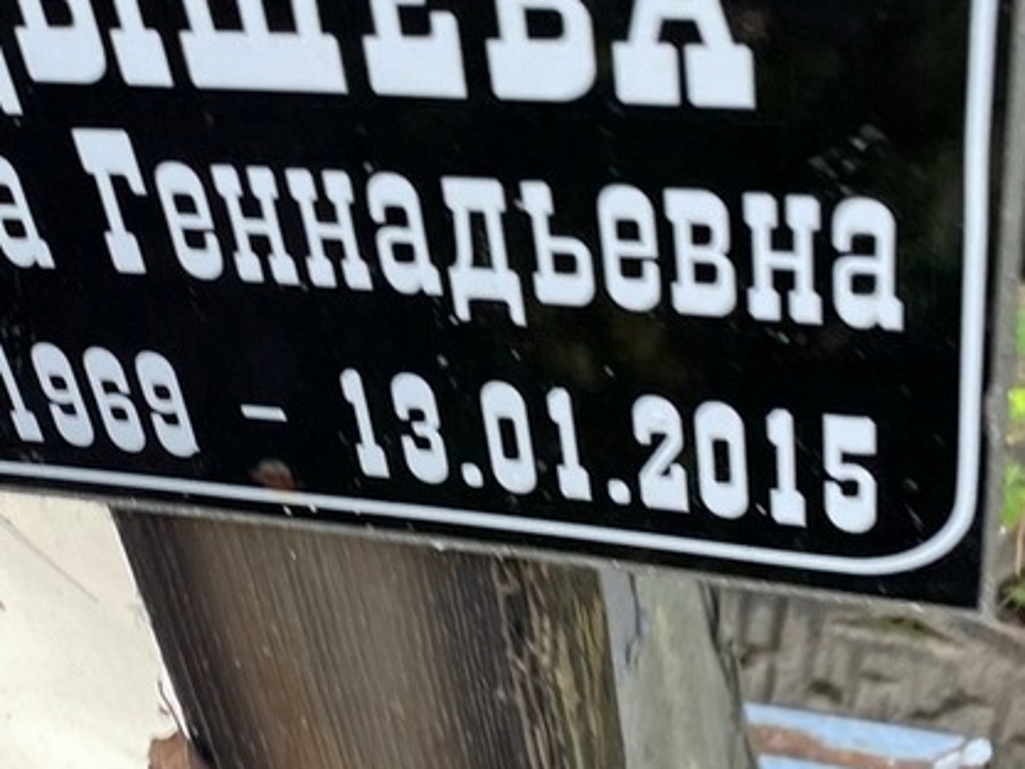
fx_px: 1895
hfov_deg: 30.0
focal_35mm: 64
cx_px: 325
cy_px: 345
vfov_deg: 22.9
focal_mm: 4.2
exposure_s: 1/121
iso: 100
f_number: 1.6
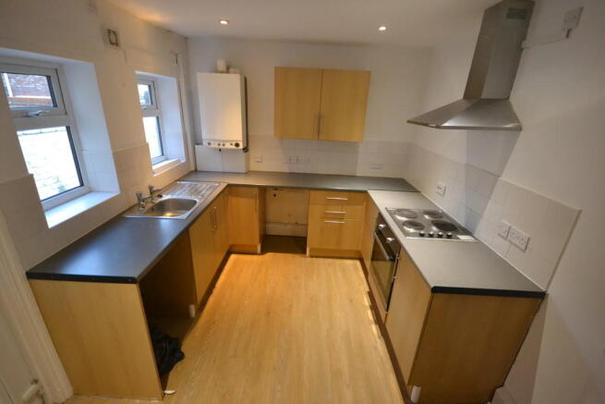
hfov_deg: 100.4
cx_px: 302
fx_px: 252
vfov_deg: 77.4
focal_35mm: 15
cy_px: 202
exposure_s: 1/60
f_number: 4
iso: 3200
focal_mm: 10
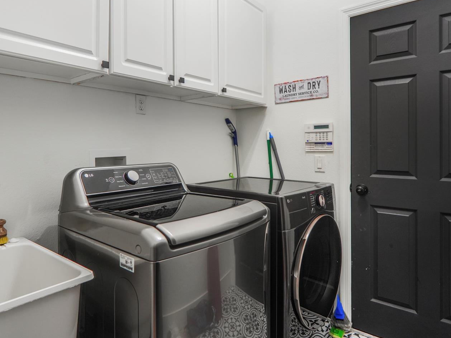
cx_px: 201
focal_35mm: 22
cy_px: 151
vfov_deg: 61.0
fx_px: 287
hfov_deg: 76.1
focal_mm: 12
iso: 100
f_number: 2.5
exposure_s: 1/50
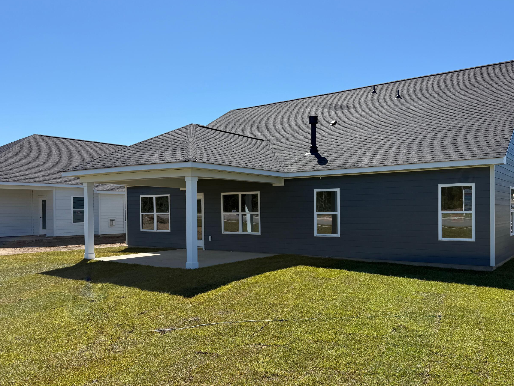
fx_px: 445
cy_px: 218
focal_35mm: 30
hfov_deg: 59.8
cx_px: 285
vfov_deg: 46.7
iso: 80
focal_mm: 6.76
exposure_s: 1/4167
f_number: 1.78
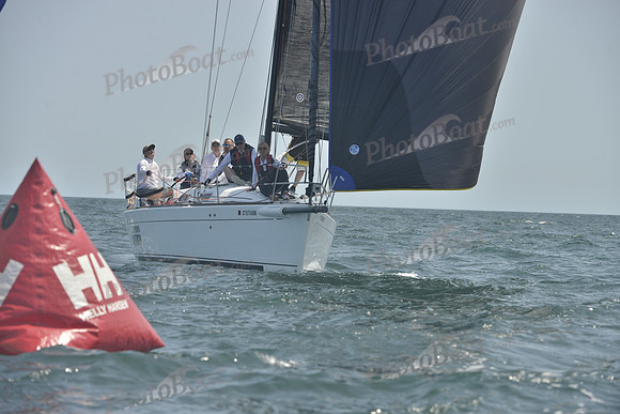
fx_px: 3445
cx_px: 310
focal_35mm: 200
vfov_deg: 6.9
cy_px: 207
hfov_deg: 10.3
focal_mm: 200
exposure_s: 1/1000
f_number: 7.1
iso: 280
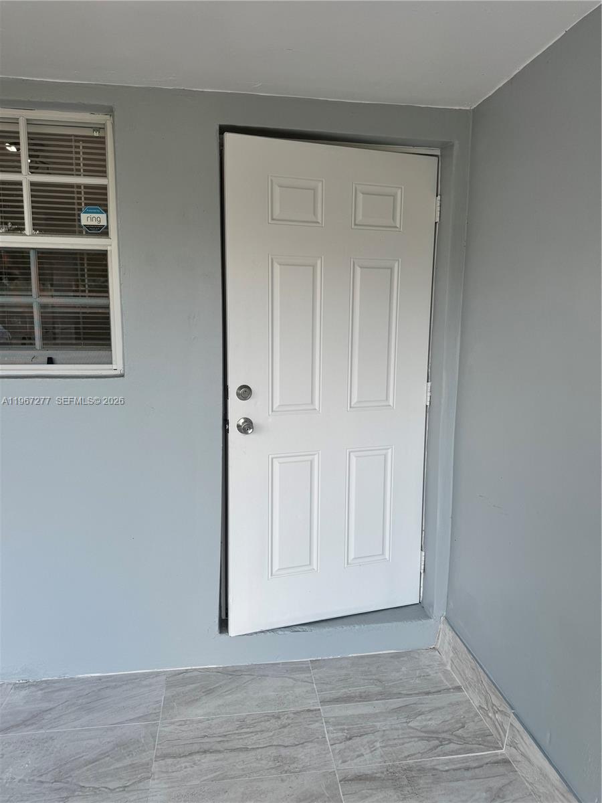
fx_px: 557
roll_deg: -0.4
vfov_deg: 71.6
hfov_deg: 56.8
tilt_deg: -6.4
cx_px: 301
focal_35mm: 24
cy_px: 402
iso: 80
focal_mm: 6.76
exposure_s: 1/593
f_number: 1.78
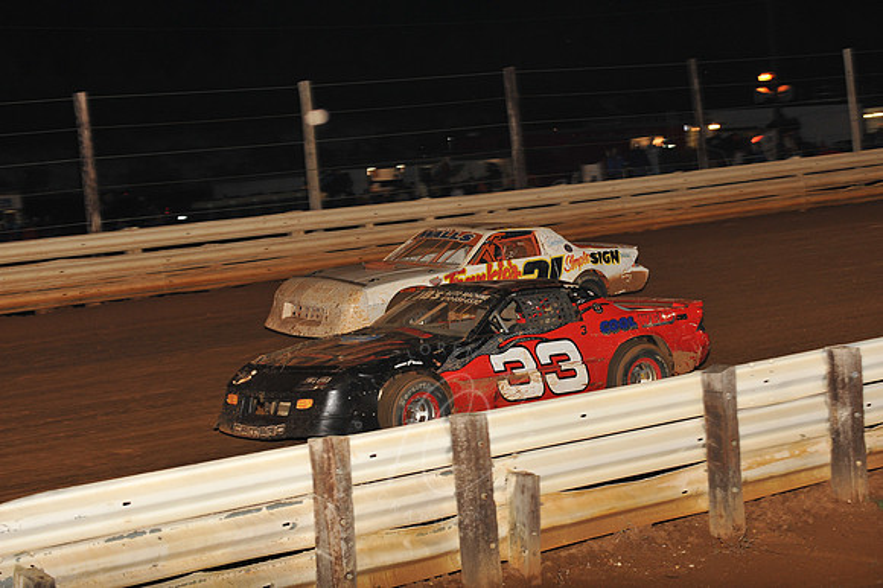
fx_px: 2451
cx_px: 442
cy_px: 294
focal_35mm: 100
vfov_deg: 13.7
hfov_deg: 20.4
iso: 1000
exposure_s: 1/320
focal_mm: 100
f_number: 6.3
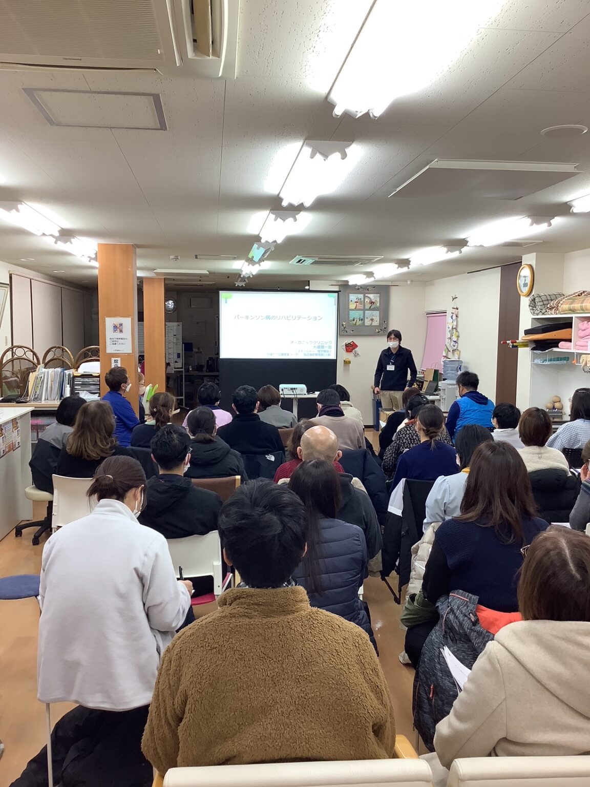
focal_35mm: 31
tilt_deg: -5.4
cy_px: 394
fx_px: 704
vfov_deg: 58.4
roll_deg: -0.5
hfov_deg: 45.4
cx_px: 295
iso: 50
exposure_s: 1/60
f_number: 2.4
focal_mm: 3.3
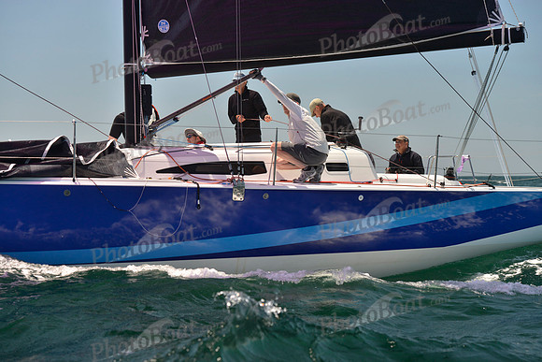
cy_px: 181
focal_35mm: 70
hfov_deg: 28.8
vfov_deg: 19.5
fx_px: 1054
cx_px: 271
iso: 400
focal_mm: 70
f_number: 5.6
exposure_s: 1/800
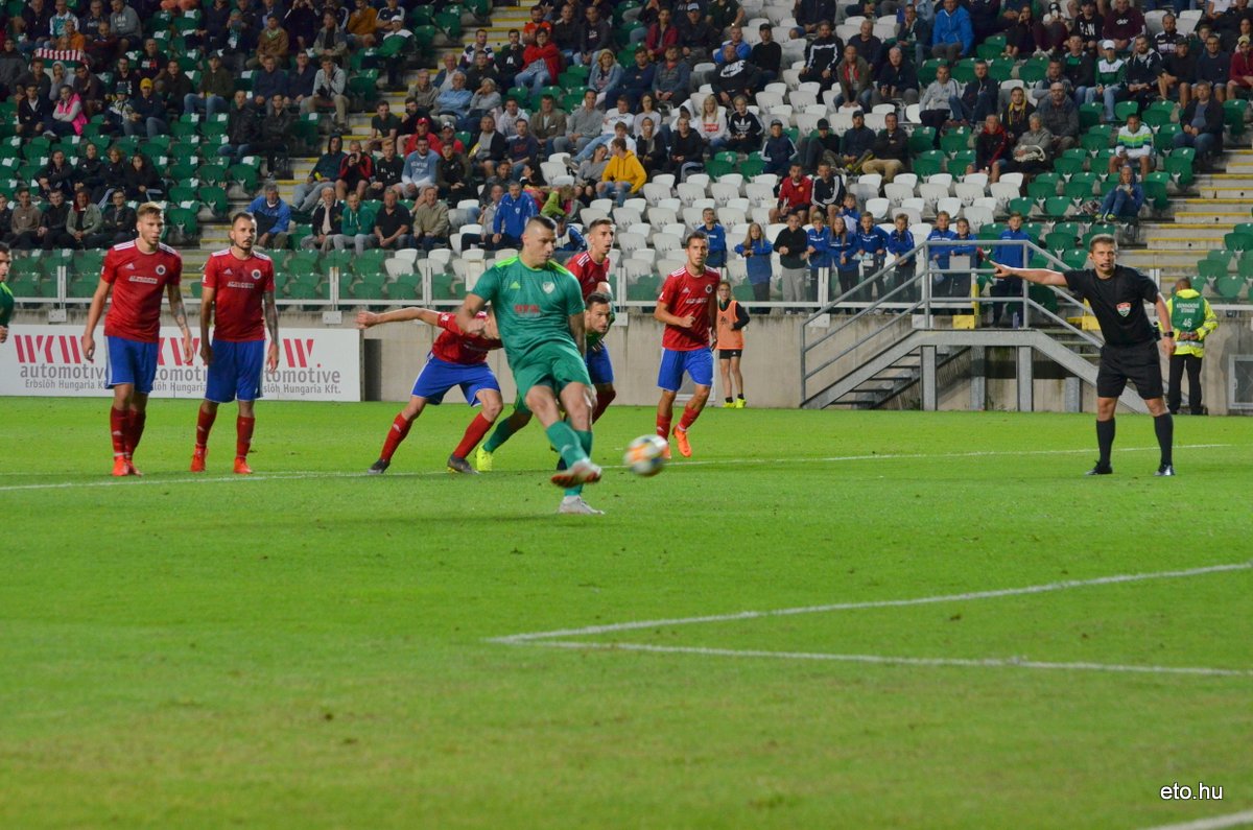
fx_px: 6044
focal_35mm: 174
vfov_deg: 7.9
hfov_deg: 11.8
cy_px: 415
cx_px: 626
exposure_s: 1/400
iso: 1600
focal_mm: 116
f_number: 5
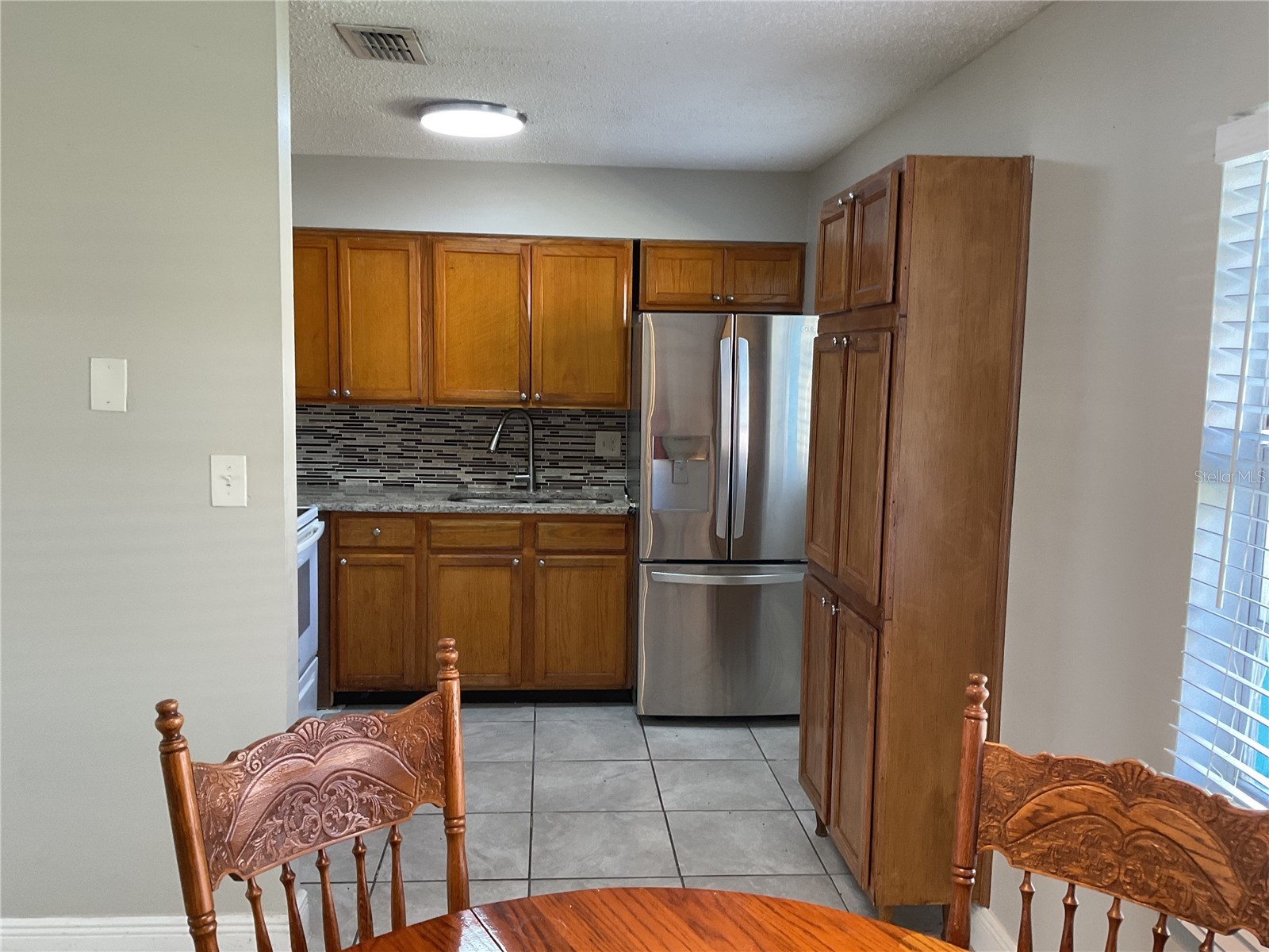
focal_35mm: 29
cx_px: 634
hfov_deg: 61.7
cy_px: 476
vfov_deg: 48.2
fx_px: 1063
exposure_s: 1/60
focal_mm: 3
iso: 80
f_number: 1.8
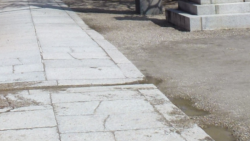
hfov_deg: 26.7
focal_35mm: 78
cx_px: 51
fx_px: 517
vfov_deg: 14.1
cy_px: -95
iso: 100
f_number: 4
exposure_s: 1/1000
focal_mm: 4.3
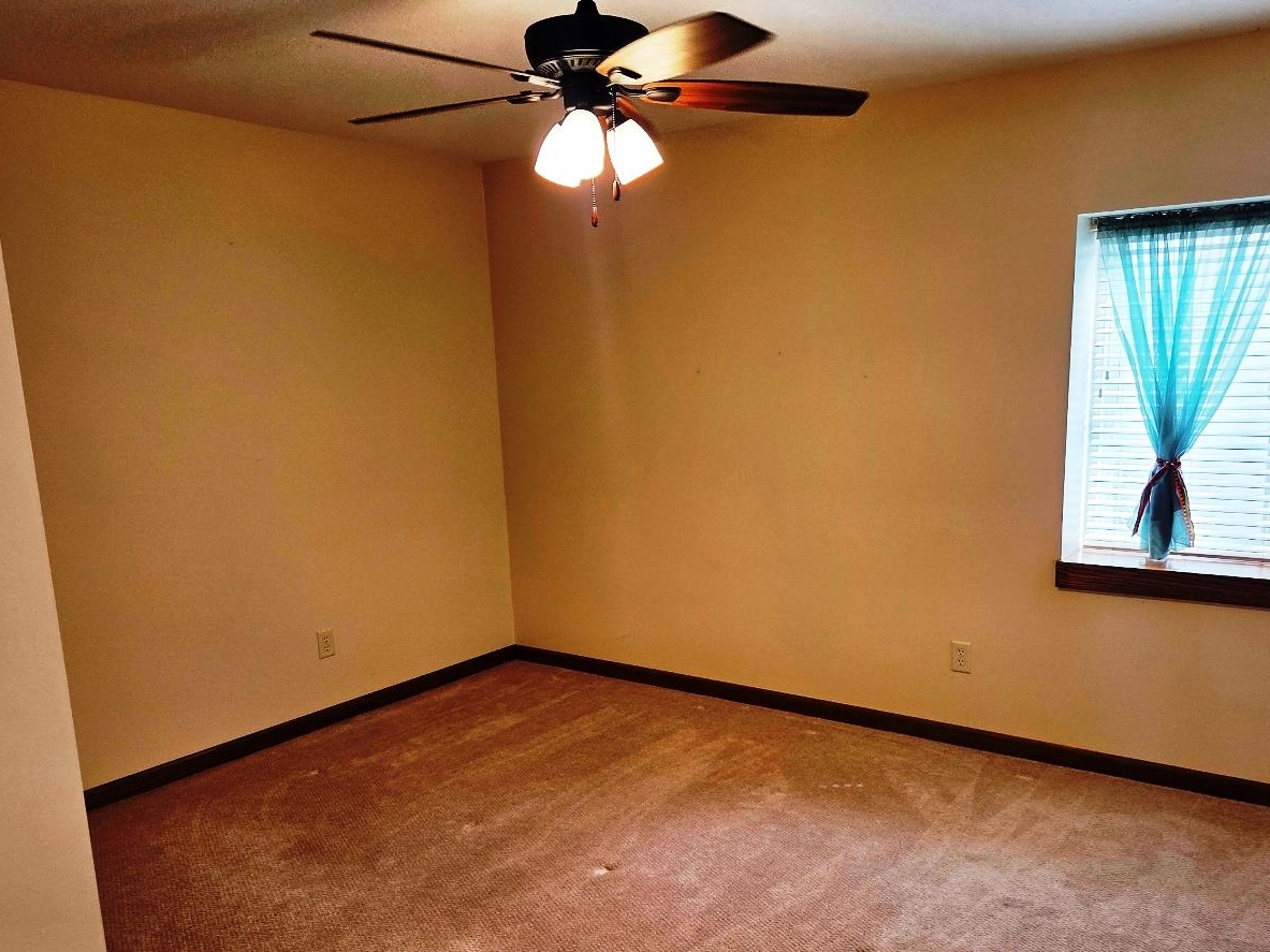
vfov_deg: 49.5
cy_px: 558
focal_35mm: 28
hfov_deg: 63.3
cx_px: 710
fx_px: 1027
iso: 100
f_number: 1.8
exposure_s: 1/120
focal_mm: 5.4
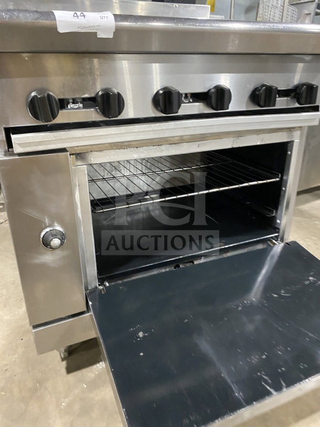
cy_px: 214
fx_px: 320
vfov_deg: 67.3
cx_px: 160
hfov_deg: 53.1
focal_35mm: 26
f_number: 1.8
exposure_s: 1/40
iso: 500
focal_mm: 4.25
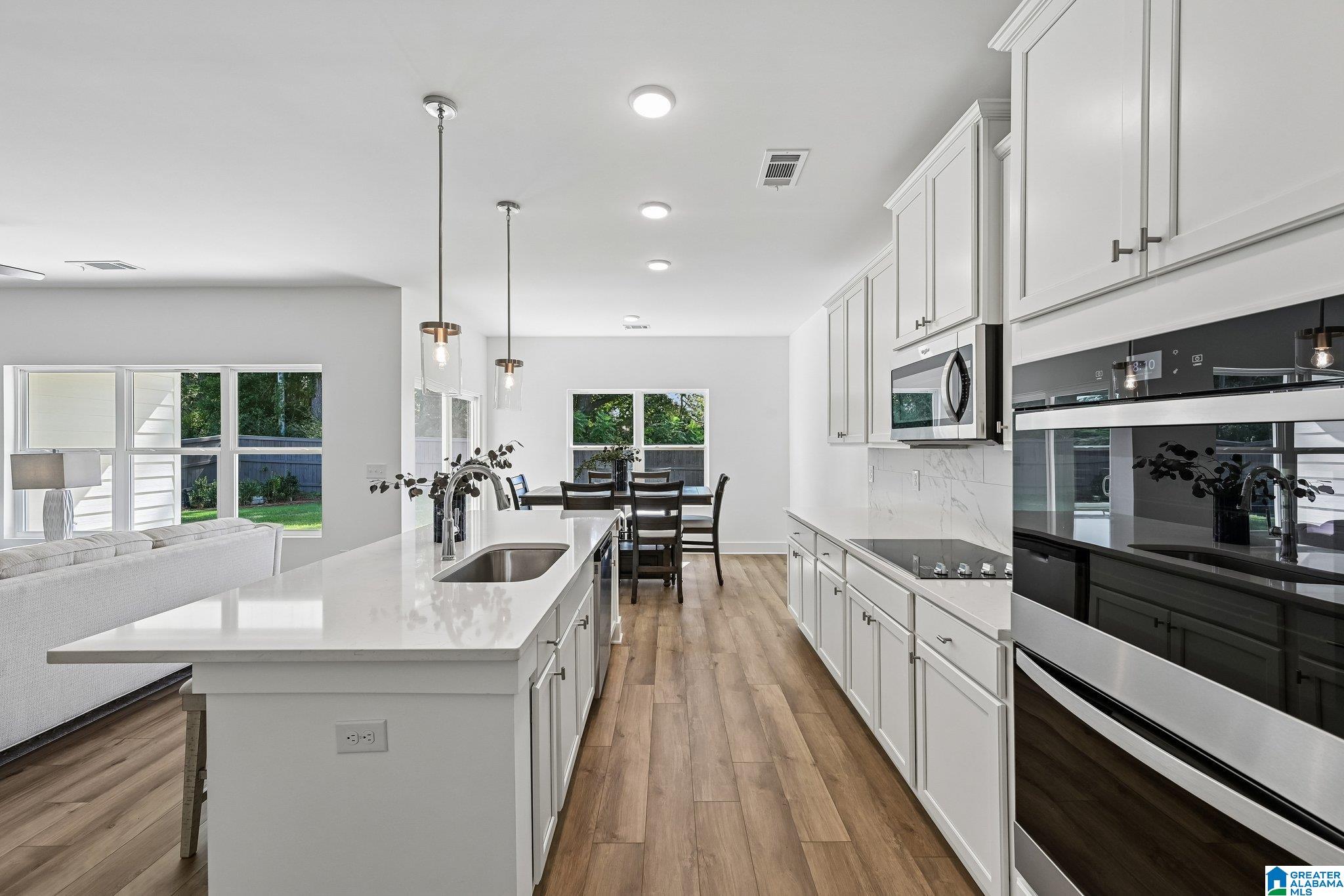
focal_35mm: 14
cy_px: 448
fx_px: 523
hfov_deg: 104.3
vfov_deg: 81.2
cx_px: 672
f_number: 8
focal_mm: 14
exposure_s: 1/100
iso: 400
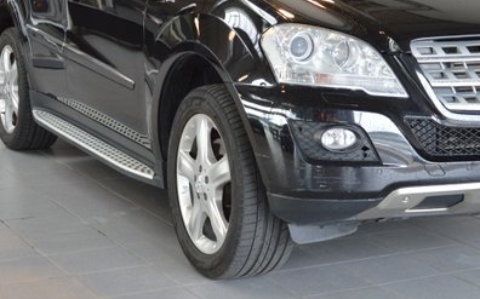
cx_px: 320
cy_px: 79
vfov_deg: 15.5
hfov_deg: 24.5
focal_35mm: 84
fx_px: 1098
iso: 400
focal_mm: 34
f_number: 4.2
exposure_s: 1/50
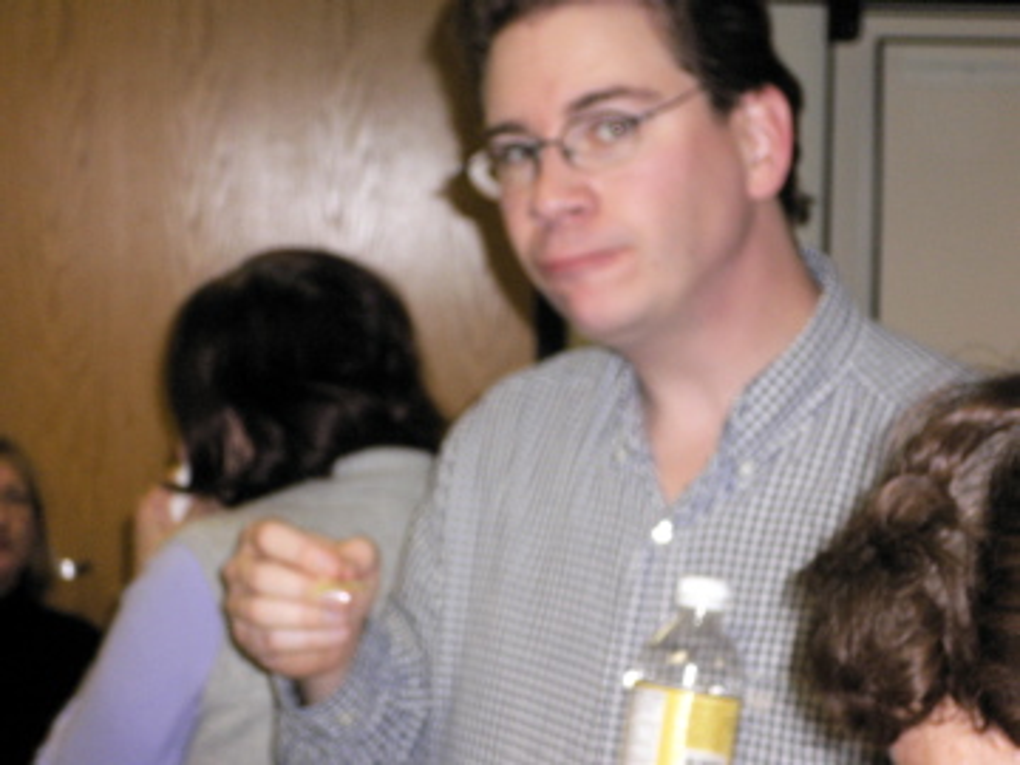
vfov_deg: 16.6
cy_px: 382
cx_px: 510
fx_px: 2622
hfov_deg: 22.0
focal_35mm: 89
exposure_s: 1/60
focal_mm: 14.8
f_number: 4.7
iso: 400
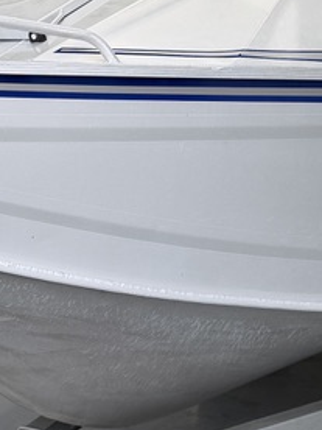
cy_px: 117
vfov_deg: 21.8
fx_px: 1104
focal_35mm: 89
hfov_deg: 16.6
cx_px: 199
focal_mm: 6.76
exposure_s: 1/507
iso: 80
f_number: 1.78
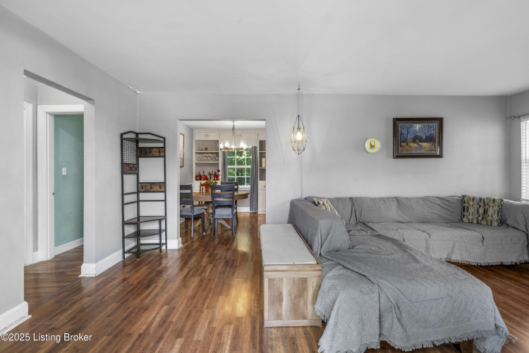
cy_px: 176
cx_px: 264
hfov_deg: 96.7
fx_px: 235
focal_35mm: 16
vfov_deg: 73.7
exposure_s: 1/2
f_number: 8
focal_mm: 16
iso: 400
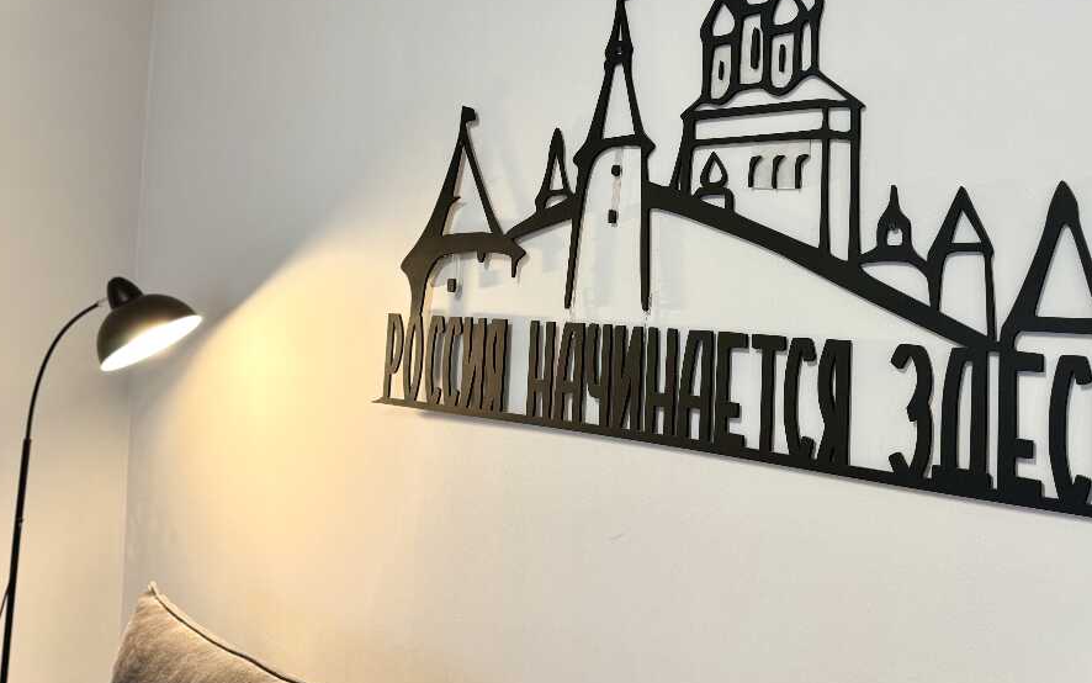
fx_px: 923
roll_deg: -1.3
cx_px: 636
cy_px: 244
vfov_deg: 40.2
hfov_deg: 60.9
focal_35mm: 31
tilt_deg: +3.5
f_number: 1.78
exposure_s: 1/100
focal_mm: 6.76
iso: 200
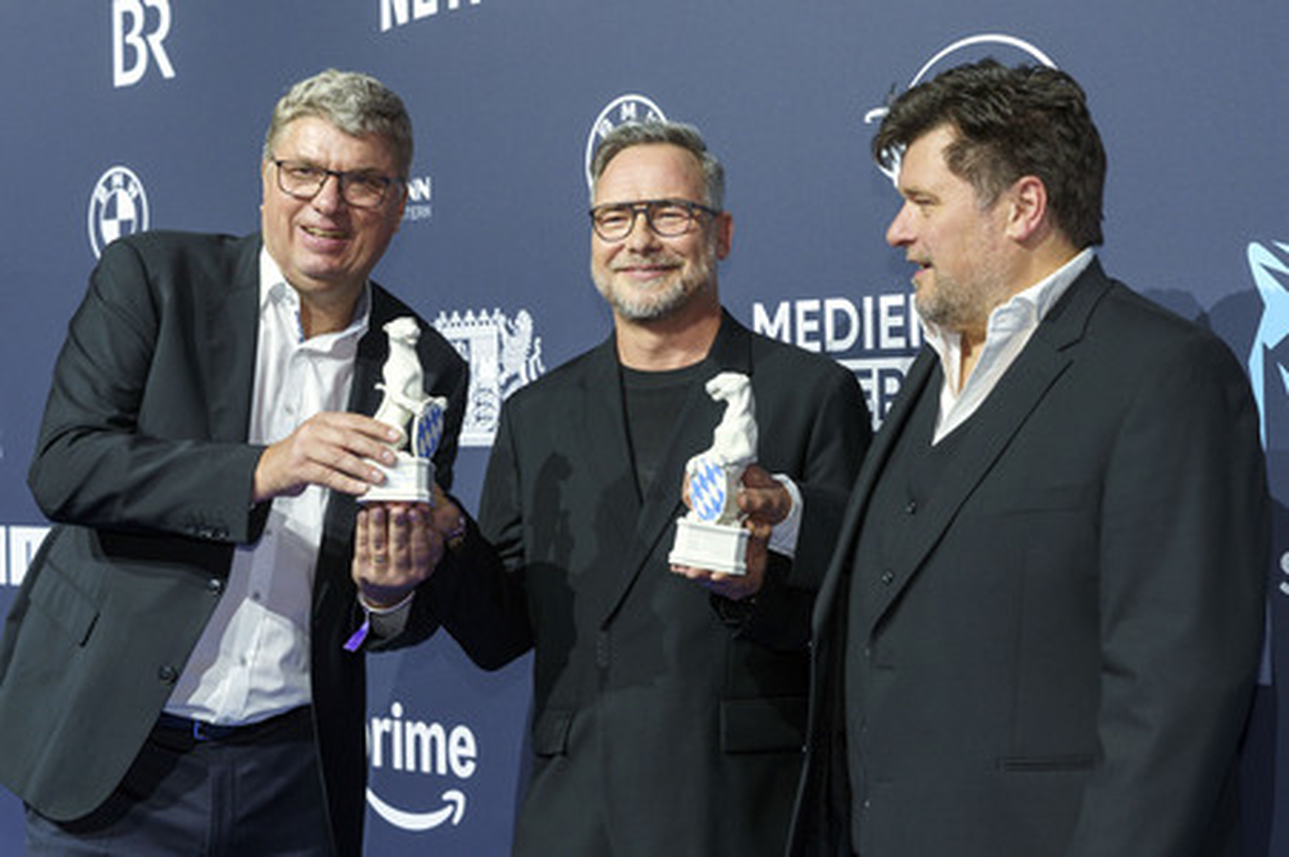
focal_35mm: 76
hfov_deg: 26.8
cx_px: 697
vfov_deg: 18.0
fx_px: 2708
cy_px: 394
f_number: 4.5
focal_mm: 70
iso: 1250
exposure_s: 1/200
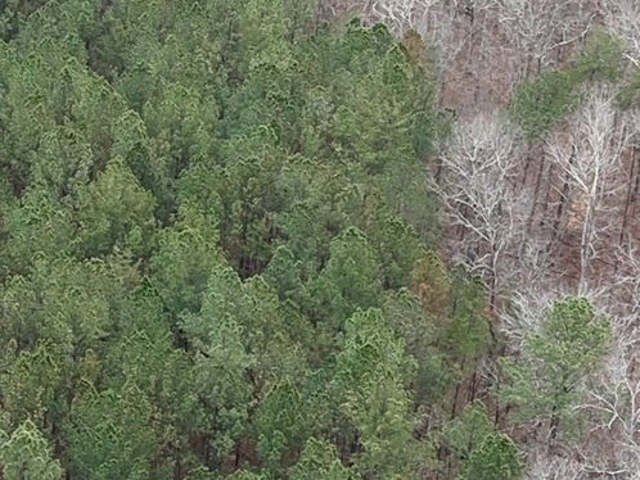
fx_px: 2738
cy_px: 554
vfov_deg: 9.9
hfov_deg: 13.0
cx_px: -143
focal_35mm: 148
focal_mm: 8.67
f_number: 1.8
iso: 100
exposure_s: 1/500
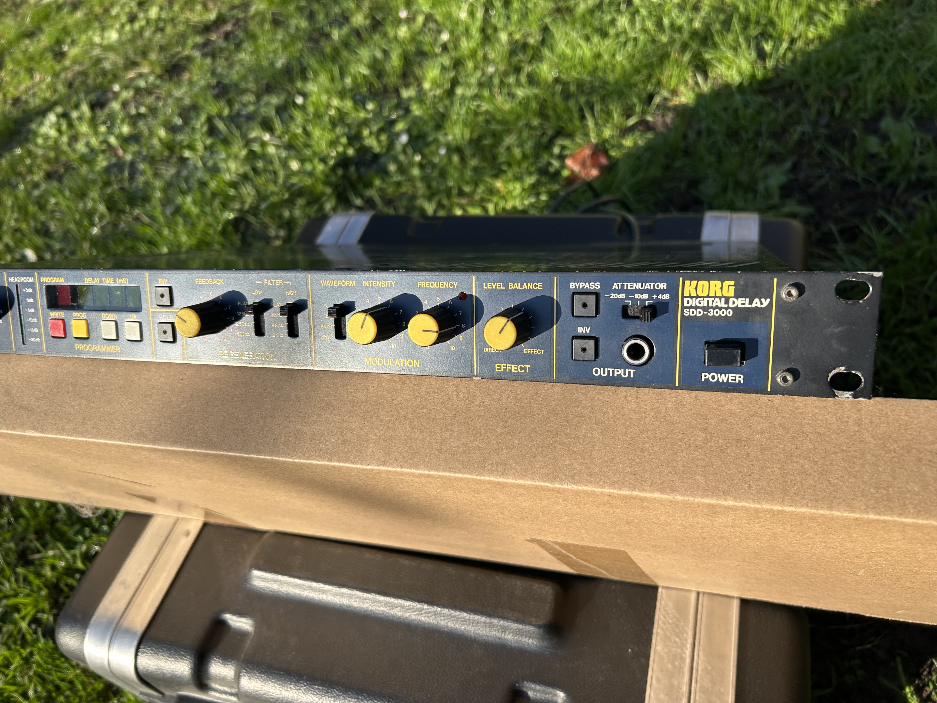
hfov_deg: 67.3
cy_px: 352
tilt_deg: -46.8
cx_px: 468
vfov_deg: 53.1
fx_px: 704
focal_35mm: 26
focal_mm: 5.7
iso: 50
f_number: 1.5
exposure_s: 1/1934
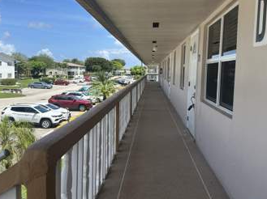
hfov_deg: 52.7
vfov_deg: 40.6
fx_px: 270
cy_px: 92
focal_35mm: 35
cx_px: 131
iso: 80
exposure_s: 1/3861
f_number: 1.78
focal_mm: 6.86
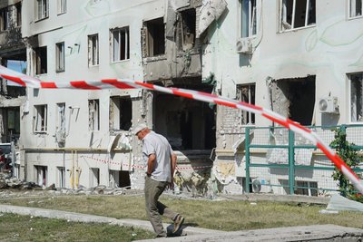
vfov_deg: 19.5
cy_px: 121
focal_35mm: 70
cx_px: 182
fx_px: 706
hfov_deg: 28.8
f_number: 11
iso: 100
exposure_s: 1/320
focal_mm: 70
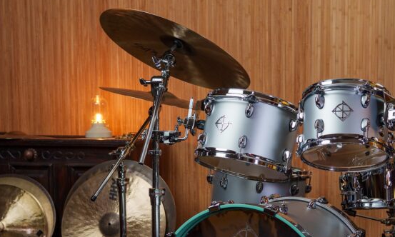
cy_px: 191
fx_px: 767
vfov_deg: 17.4
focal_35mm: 72
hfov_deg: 28.7
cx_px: 262
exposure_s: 1/25
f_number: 5
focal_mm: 32
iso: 640
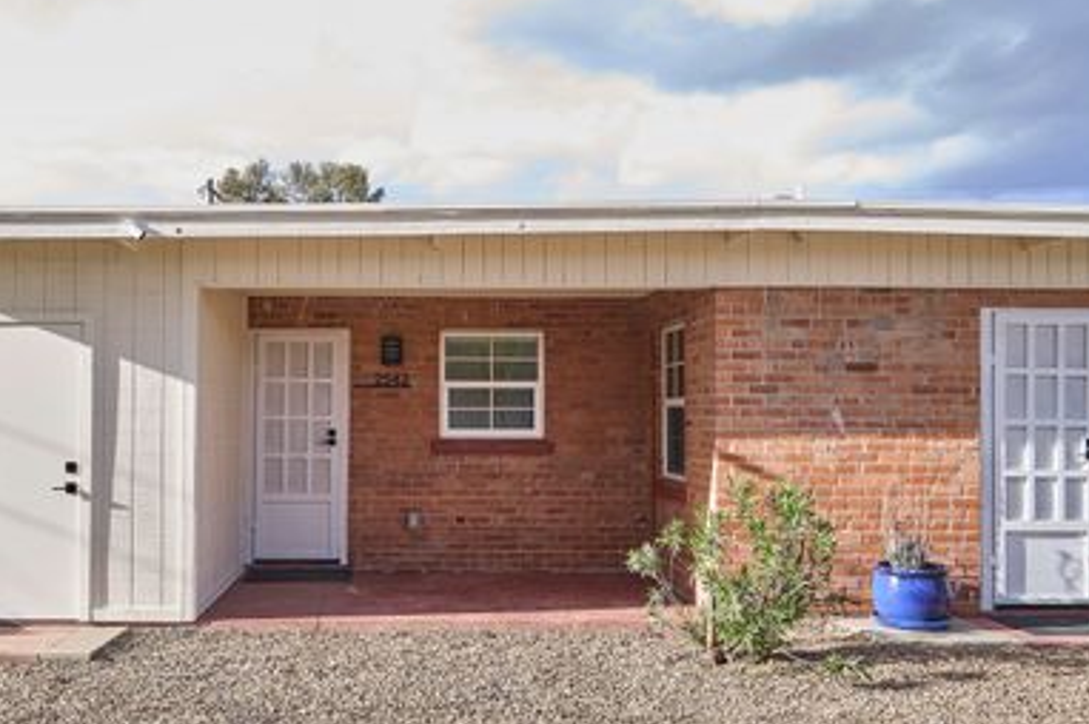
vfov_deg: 35.0
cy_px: 383
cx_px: 428
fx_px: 1148
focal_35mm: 38
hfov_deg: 50.4
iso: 320
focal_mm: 29
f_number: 4
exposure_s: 1/400
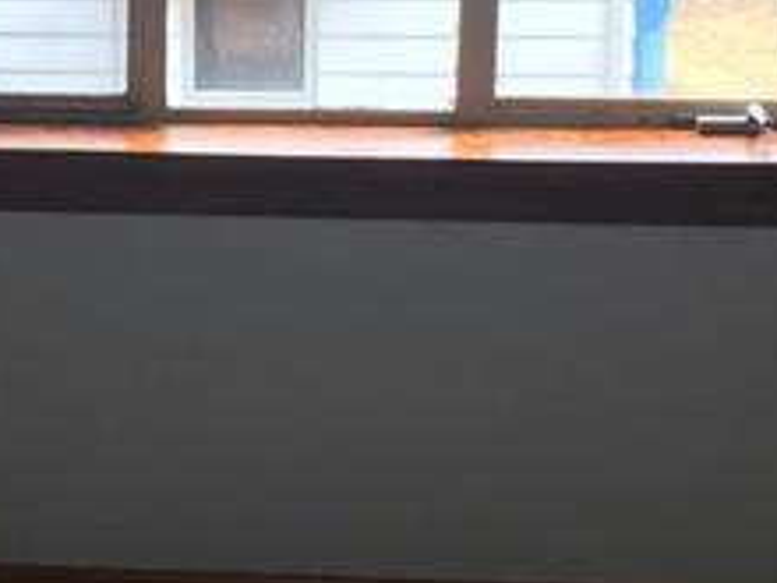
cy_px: 276
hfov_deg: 14.2
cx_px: -102
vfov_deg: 11.0
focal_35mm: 135
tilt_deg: -12.7
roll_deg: -1.3
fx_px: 3030
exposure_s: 1/120
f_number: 2.2
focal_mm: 4.15
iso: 40
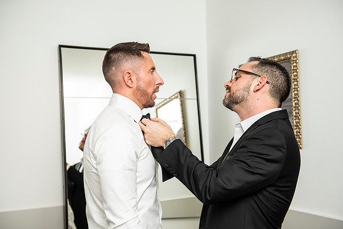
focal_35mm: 48
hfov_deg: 41.1
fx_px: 457
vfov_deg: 28.1
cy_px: 114
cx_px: 172
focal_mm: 48
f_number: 3.5
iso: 800
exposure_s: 1/125
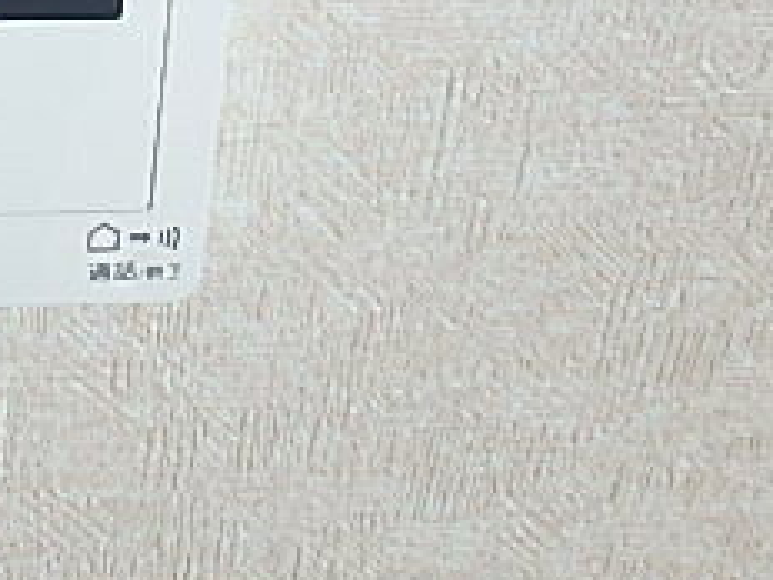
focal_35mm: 58
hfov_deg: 29.6
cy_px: -120
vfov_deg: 23.1
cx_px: -100
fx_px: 1295
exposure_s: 1/60
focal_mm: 3.7
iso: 200
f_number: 3.5
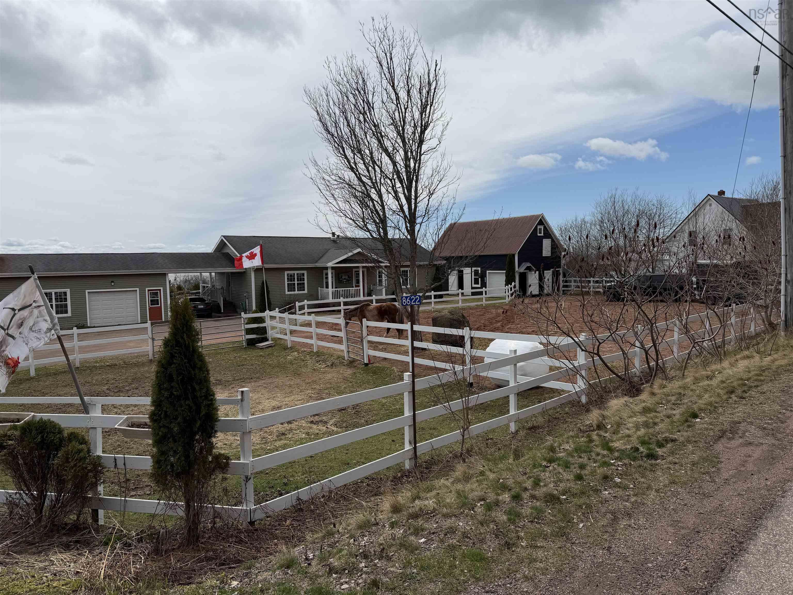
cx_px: 396
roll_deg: +1.2
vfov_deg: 56.8
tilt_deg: -4.2
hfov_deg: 71.6
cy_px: 298
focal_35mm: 24
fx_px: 550
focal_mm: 6.76
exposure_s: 1/9091
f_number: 1.78
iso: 80
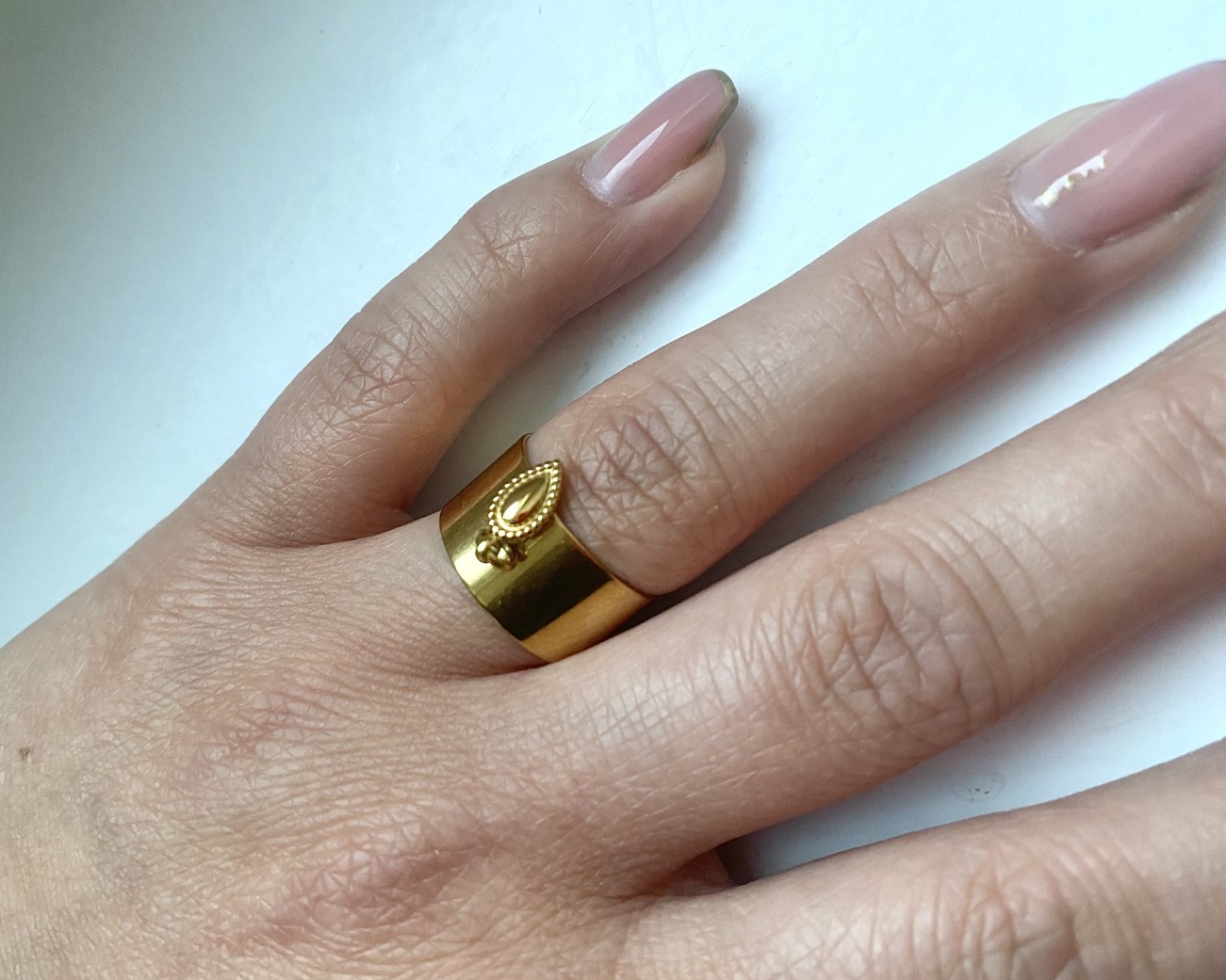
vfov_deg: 53.2
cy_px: 484
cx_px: 549
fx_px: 980
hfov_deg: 63.9
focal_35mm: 27
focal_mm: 4.25
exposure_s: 1/60
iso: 320
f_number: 1.8
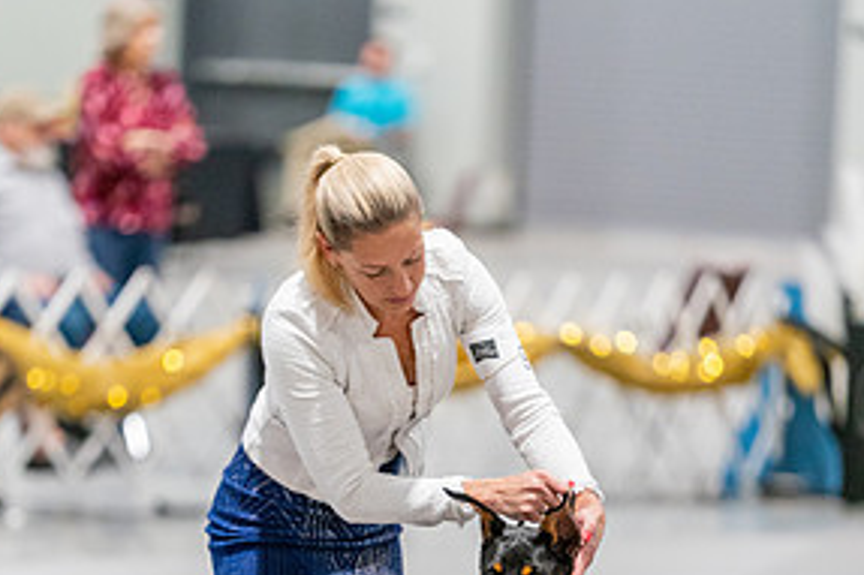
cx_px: 430
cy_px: 503
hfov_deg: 6.6
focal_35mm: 314
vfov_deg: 4.4
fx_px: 7531
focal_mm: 200
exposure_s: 1/250
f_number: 2.8
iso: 5000
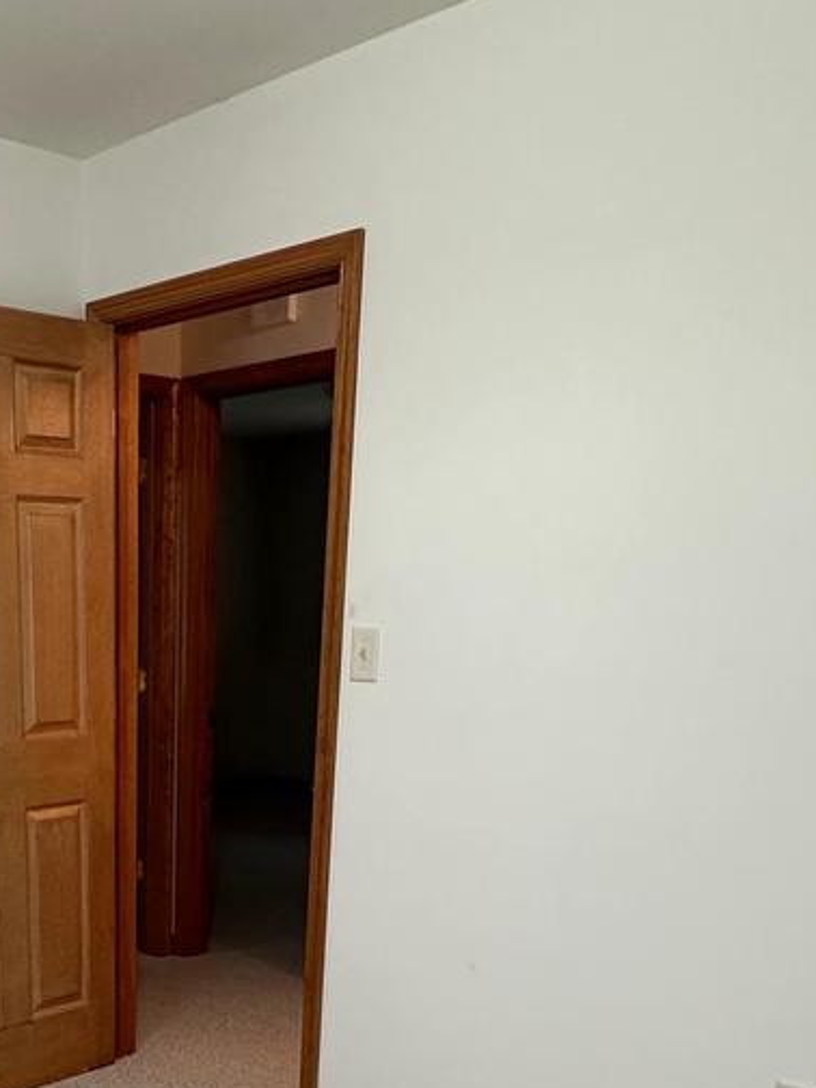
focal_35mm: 40
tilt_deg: -18.1
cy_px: 1021
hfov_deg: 34.0
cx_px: 78
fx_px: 1257
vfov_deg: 42.1
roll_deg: +0.8
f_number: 2.2
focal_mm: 2.22
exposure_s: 1/60
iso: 200
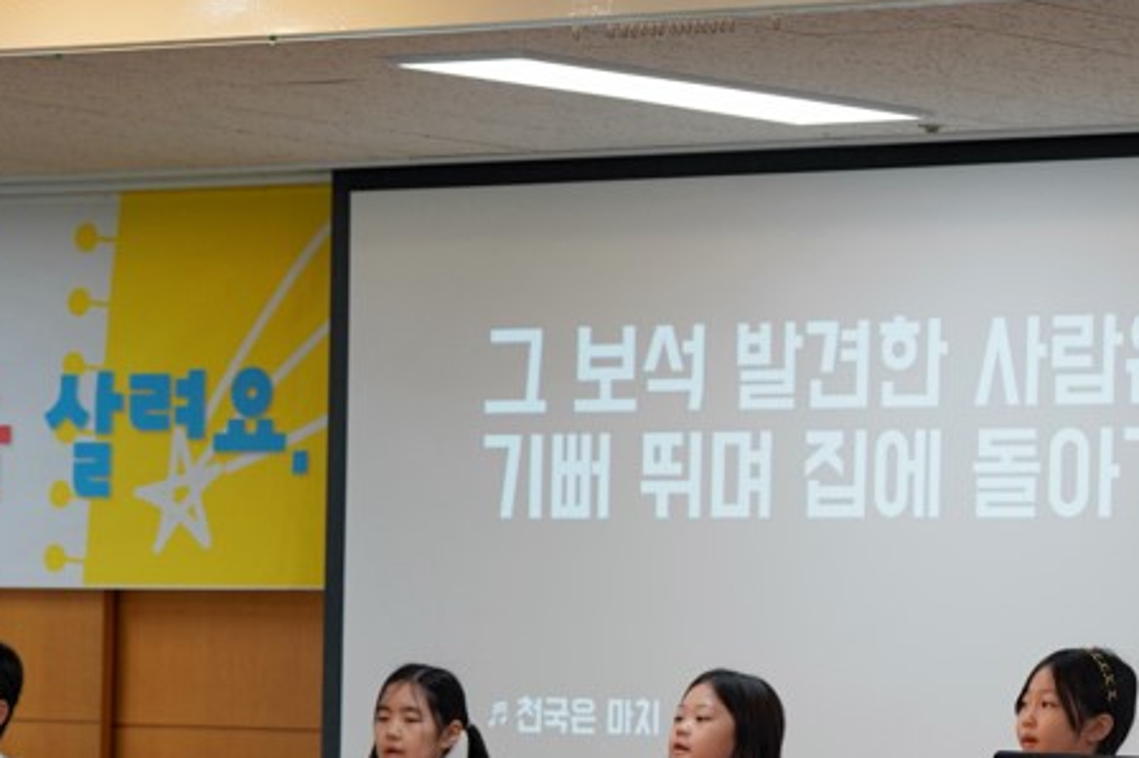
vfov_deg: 7.2
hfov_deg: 10.8
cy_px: 755
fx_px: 6038
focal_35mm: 191
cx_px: 597
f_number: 4
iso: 500
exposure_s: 1/160
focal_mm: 95
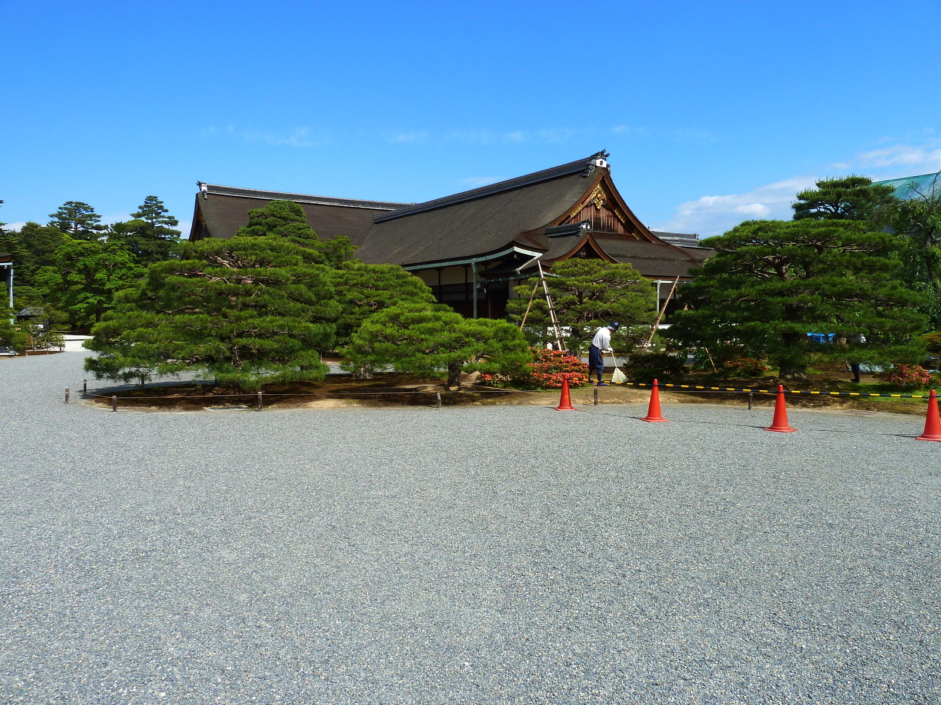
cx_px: 470
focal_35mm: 25
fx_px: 680
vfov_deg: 54.9
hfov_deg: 69.4
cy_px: 352
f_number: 4.5
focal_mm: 4.1
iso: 80
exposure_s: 1/500
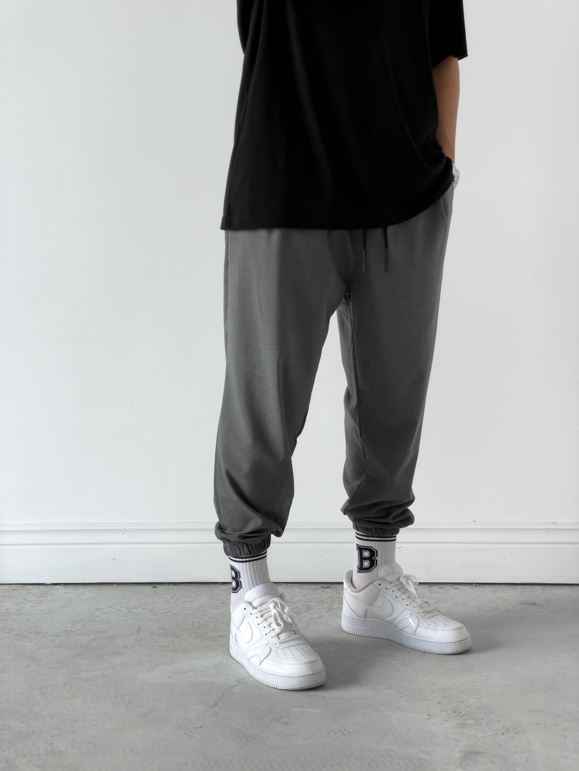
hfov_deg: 28.0
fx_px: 1160
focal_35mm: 52
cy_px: 386
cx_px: 290
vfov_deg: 36.8
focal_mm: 6
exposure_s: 1/120
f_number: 2
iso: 64
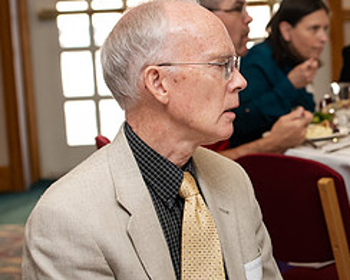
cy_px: 160
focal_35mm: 156
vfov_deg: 9.9
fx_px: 1615
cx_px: 405
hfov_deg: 12.1
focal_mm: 70
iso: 1600
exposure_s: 1/200
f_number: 5.6
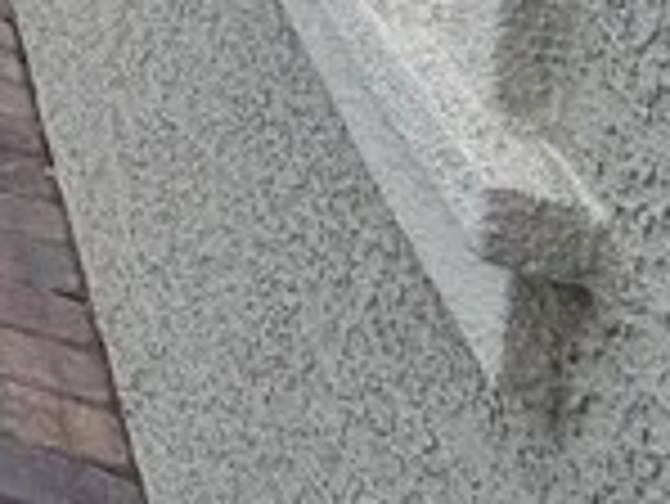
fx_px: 1860
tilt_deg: -4.2
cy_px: -792
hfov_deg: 10.4
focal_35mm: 96
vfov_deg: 11.8
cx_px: -1515
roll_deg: -0.5
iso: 32
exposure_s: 1/770
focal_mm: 2.22
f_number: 2.2
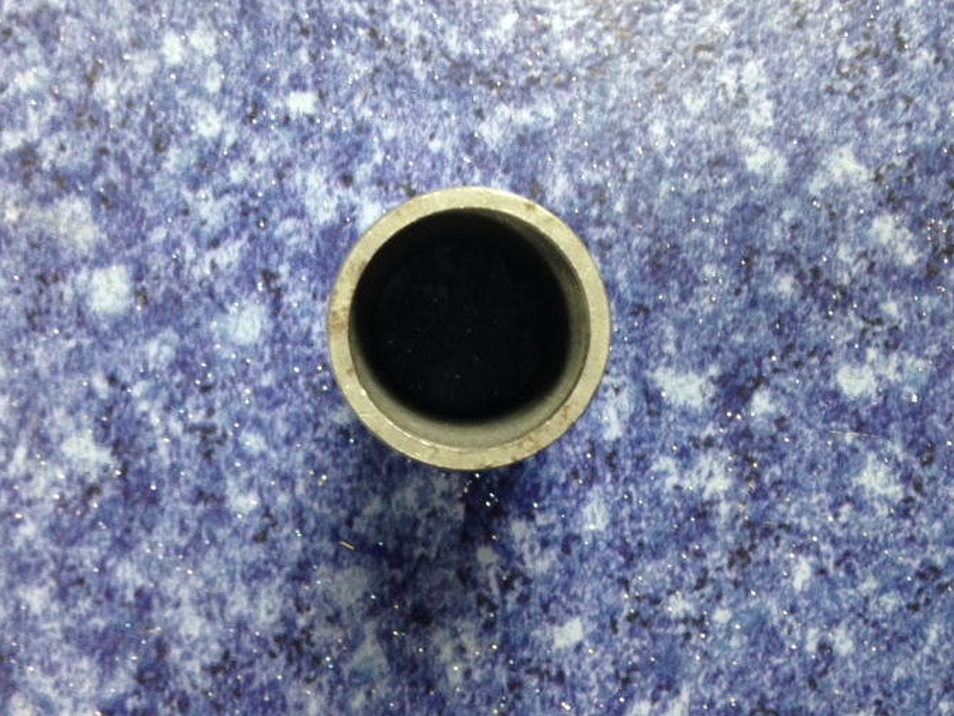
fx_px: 1075
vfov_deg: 36.8
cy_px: 333
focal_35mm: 39
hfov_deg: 47.8
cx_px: 442
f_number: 2.4
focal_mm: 4.12
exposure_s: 1/20
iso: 250
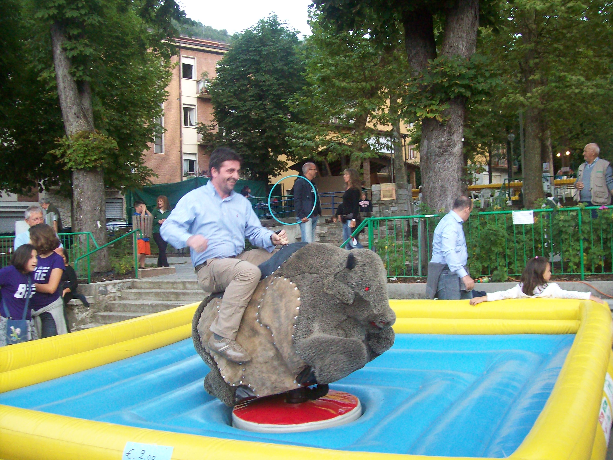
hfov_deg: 51.4
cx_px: 306
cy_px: 230
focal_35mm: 36
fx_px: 638
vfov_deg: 39.7
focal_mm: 6
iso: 200
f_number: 2.7
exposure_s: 1/73.9
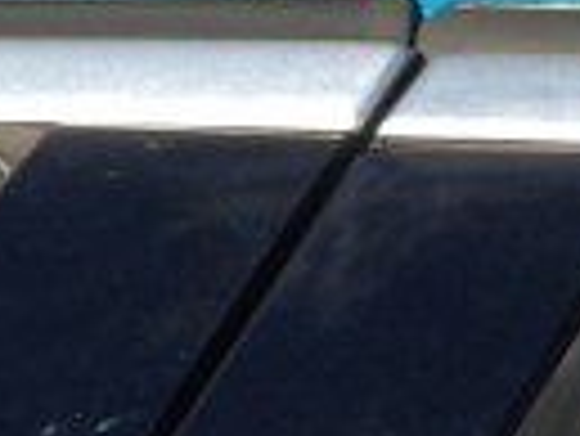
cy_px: 1492
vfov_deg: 5.2
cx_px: -719
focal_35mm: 262
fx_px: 4394
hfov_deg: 7.2
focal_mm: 4.12
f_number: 2.4
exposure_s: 1/786
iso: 50
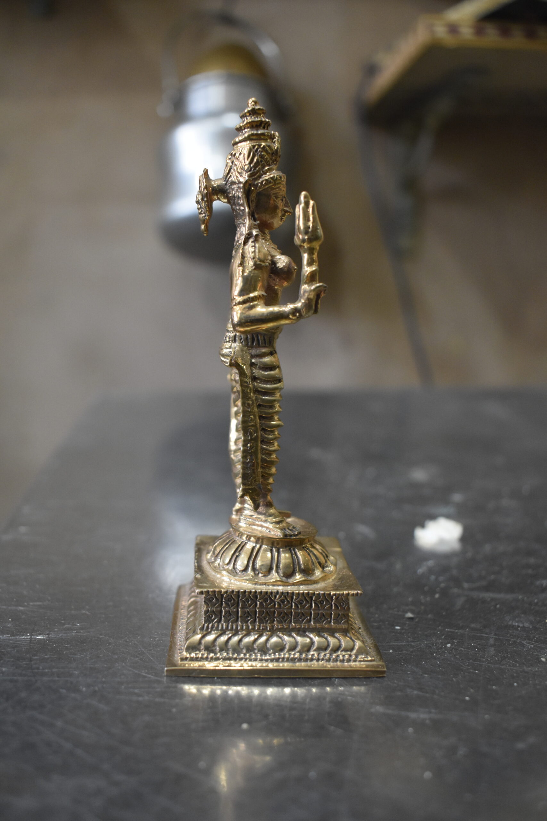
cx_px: 274
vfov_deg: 57.2
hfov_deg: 40.0
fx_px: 752
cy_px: 410
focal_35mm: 33
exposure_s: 1/60
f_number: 4
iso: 2000
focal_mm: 22
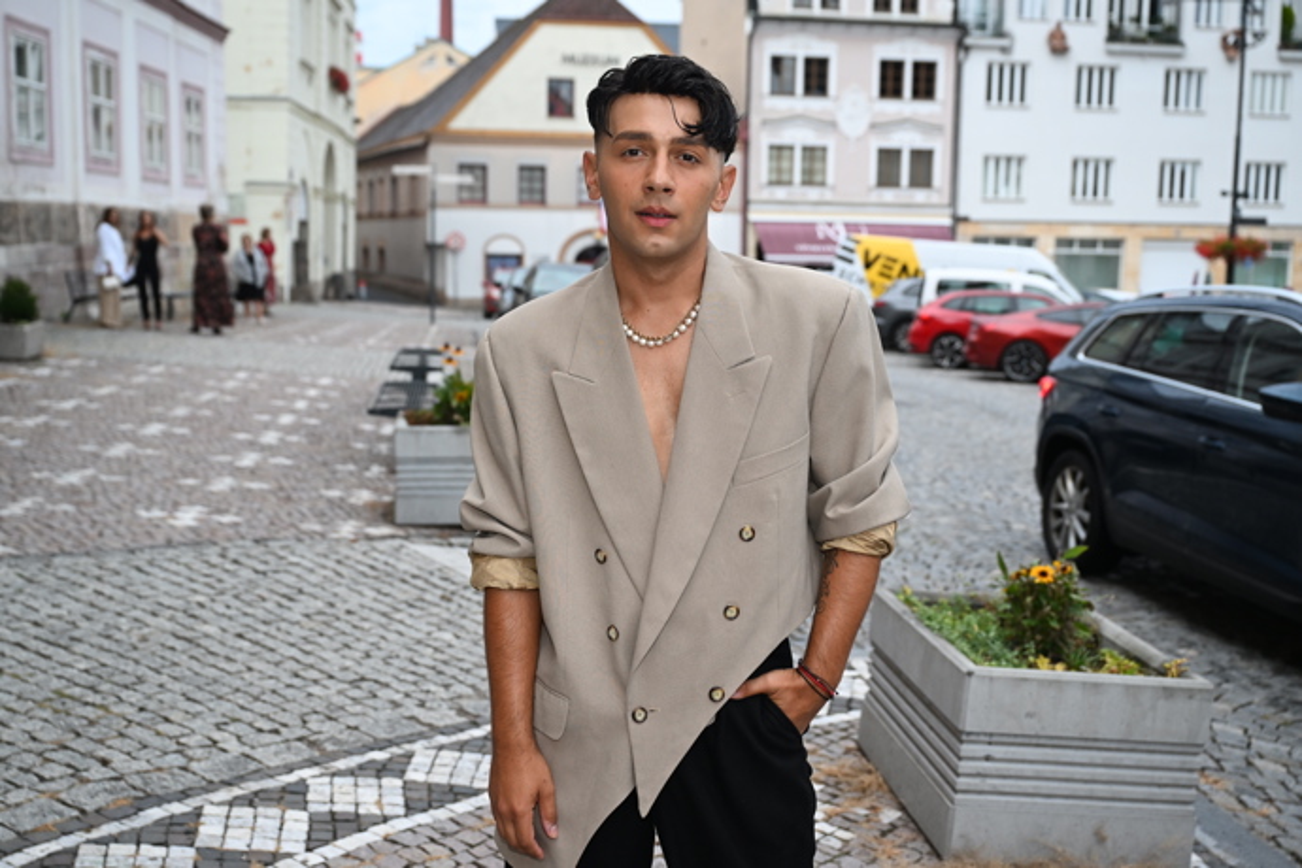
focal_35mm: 41
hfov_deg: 47.4
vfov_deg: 32.6
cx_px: 651
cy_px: 434
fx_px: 1483
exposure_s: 1/160
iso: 1250
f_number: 4
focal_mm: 41
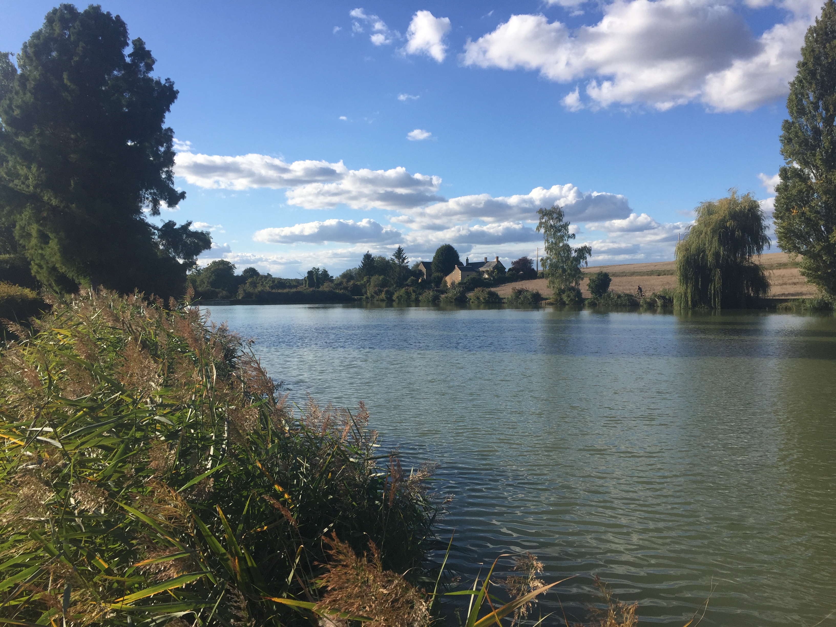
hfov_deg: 61.7
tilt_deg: -1.3
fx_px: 700
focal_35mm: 29
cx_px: 418
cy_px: 314
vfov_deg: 48.2
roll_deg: -0.2
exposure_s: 1/2083
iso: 32
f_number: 2.2
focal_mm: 4.15
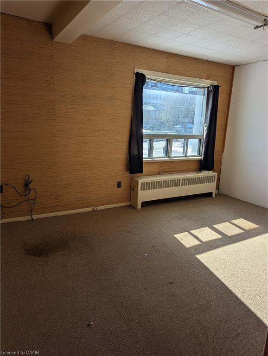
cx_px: 134
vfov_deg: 71.5
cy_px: 178
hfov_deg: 56.9
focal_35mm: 24
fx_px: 247
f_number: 1.85
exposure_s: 1/726
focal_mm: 6.81
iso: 41
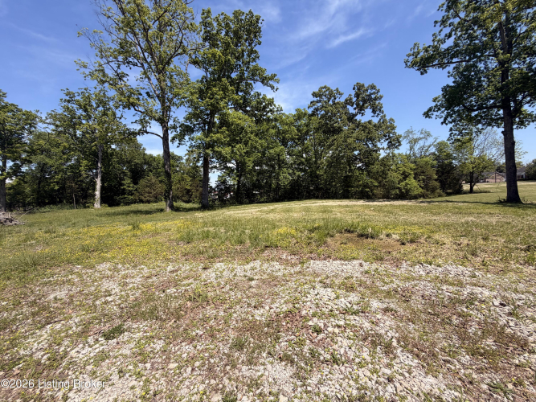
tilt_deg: -2.5
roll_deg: +2.0
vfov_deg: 85.7
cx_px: 268
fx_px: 217
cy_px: 201
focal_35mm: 14
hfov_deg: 102.1
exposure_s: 1/770
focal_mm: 2.22
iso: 25
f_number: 2.2
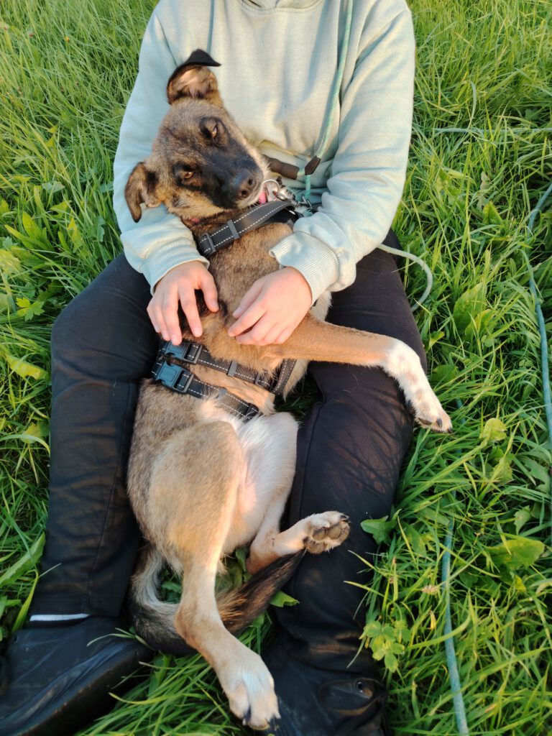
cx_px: 276
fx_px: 510
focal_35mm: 24
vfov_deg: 71.6
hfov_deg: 56.8
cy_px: 368
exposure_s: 1/120
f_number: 1.75
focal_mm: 5.25
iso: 338
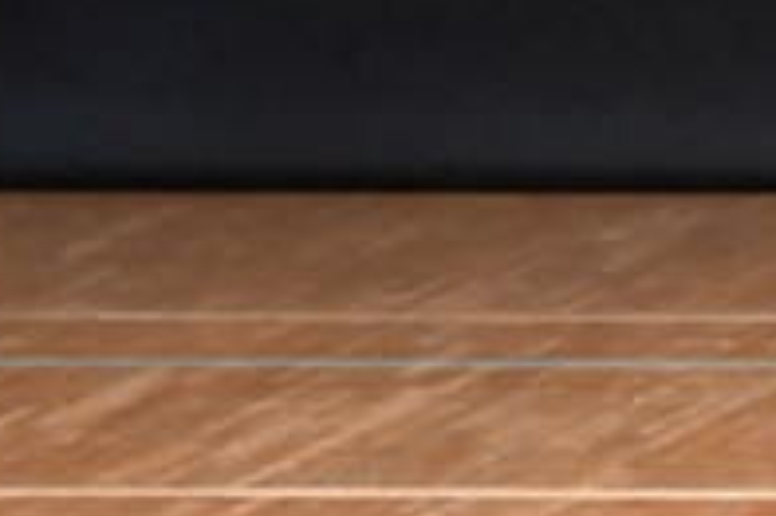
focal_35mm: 1122
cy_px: -98
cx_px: 1467
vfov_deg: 1.2
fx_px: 24165
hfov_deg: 1.8
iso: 6400
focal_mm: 190
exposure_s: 1/400
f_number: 5.6
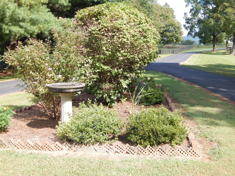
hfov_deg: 39.7
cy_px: 88
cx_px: 118
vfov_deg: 30.3
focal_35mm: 48
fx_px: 326
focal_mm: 8.6
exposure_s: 1/320
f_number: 3.7
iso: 125
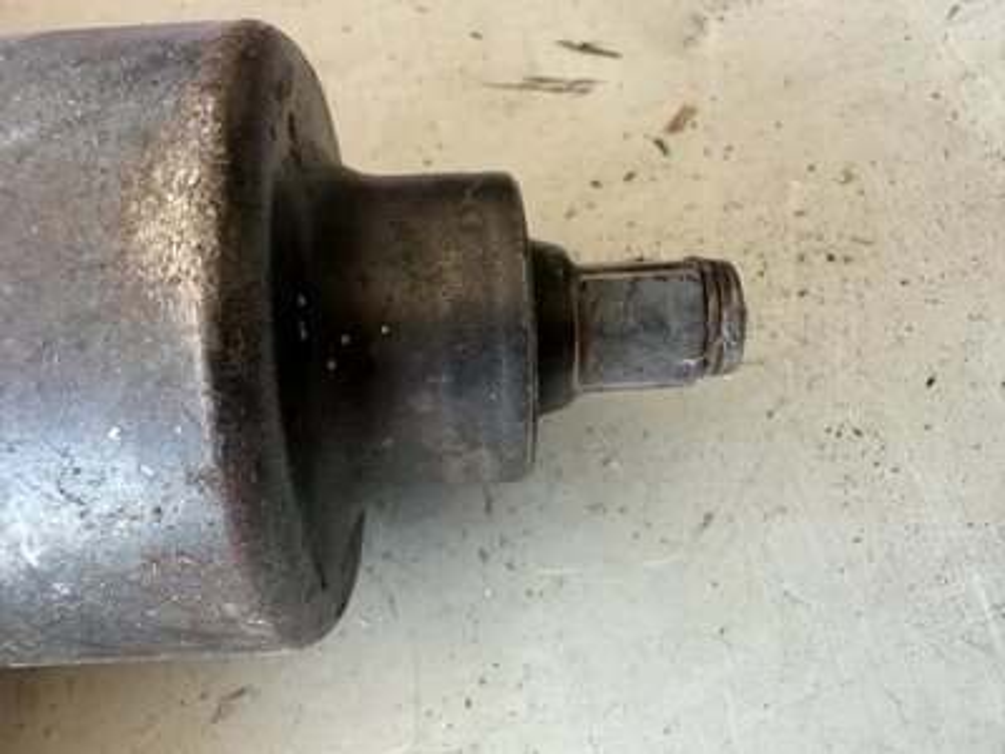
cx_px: 502
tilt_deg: -63.6
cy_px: 377
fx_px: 697
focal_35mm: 24
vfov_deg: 56.8
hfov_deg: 71.6
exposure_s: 1/121
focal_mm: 2.22
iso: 125
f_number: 2.2
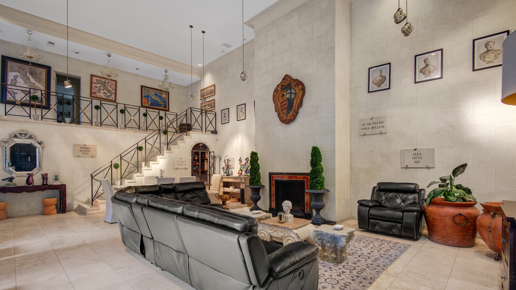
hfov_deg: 95.9
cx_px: 255
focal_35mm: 17
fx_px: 233
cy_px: 173
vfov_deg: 63.4
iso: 320
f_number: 8
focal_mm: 16
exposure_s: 2
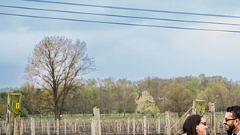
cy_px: 137
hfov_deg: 19.2
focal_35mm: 109
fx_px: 694
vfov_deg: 11.0
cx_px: 222
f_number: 4
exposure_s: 1/125
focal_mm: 52
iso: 64
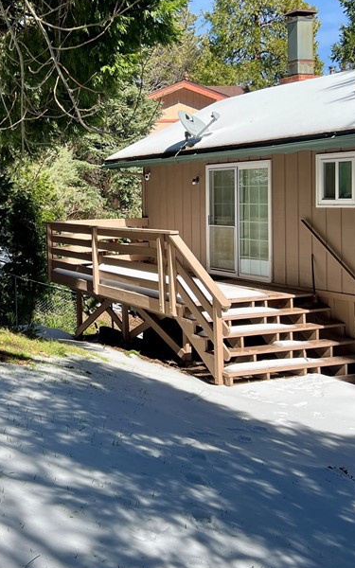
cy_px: 215
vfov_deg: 42.3
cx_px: 12
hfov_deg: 26.2
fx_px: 728
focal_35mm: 47
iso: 50
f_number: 1.5
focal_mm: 5.7
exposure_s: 1/2008
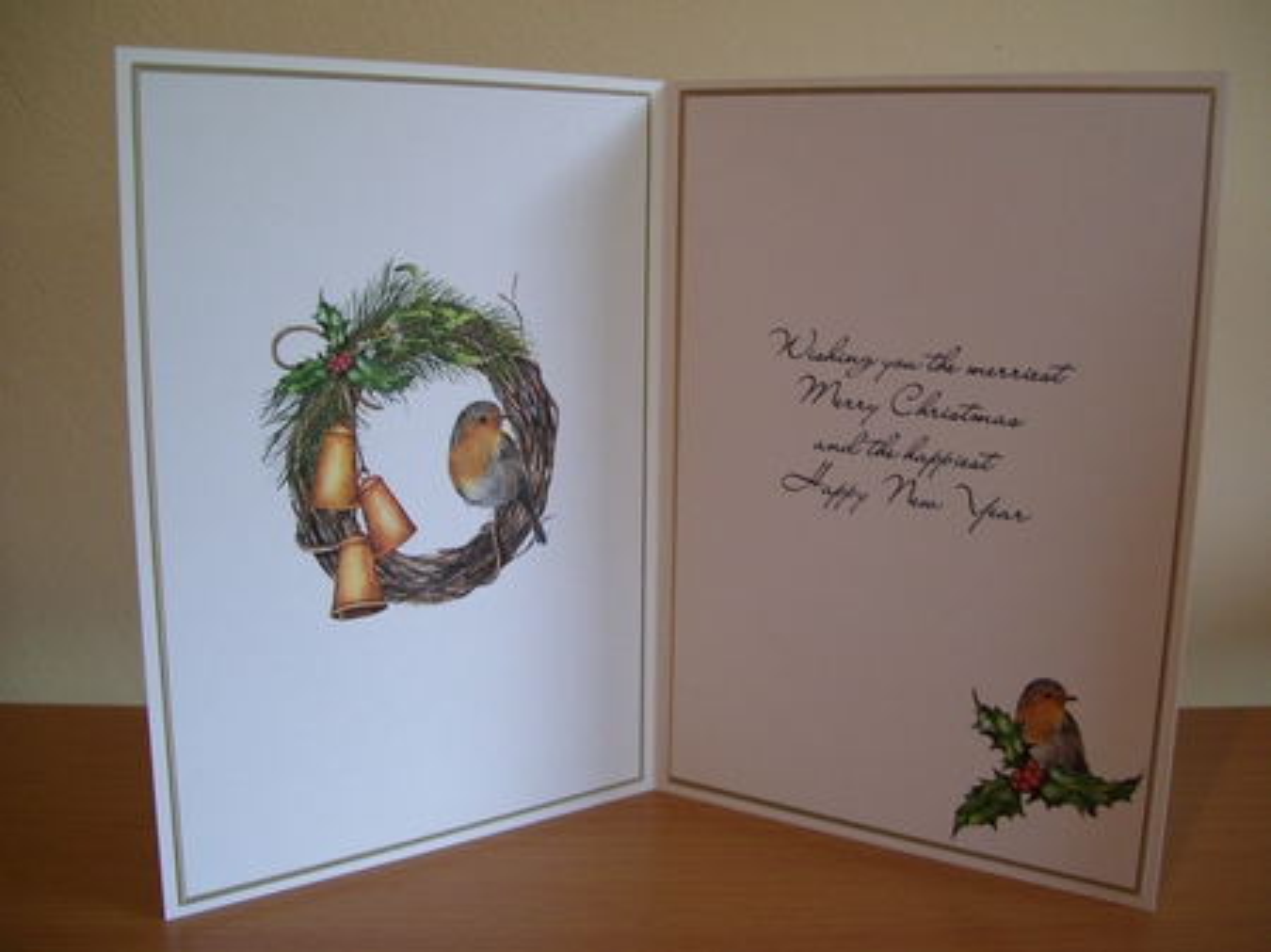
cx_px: 636
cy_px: 476
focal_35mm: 36
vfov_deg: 39.6
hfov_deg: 51.4
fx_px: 1321
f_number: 2.7
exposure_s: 1/20
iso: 160
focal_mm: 6
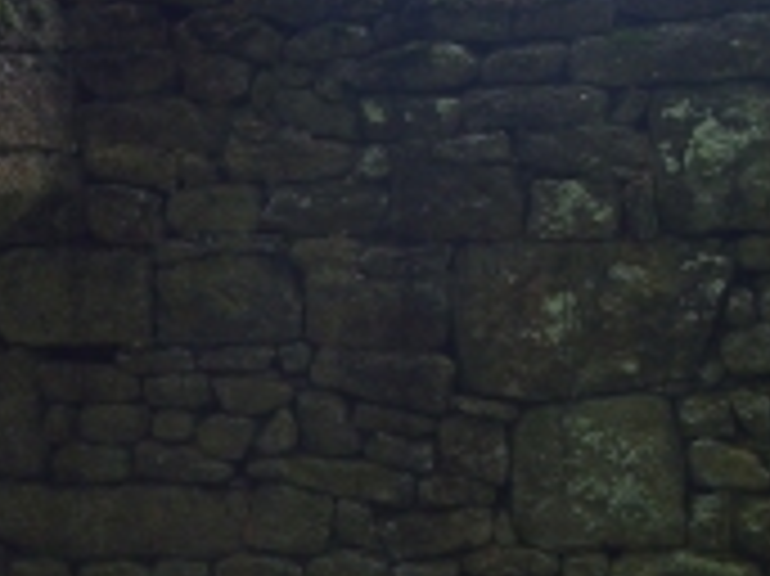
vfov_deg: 14.1
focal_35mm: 104
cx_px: -158
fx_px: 2312
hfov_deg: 18.0
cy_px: 104
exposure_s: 1/60
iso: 64
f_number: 2.8
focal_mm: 4.6
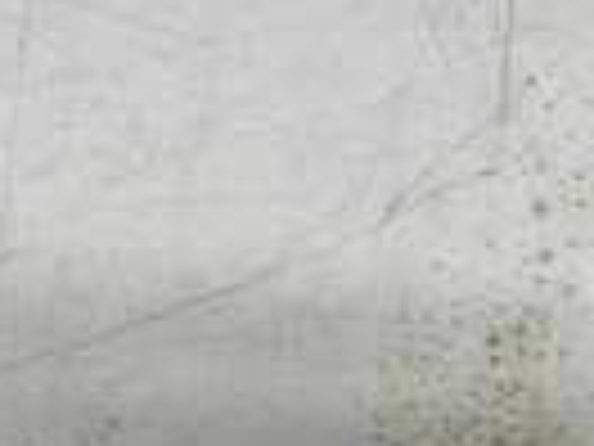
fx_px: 1459
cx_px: -270
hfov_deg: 20.2
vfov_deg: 16.7
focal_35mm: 85
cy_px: 527
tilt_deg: -78.0
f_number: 1.8
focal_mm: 3
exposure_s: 1/120
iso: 32
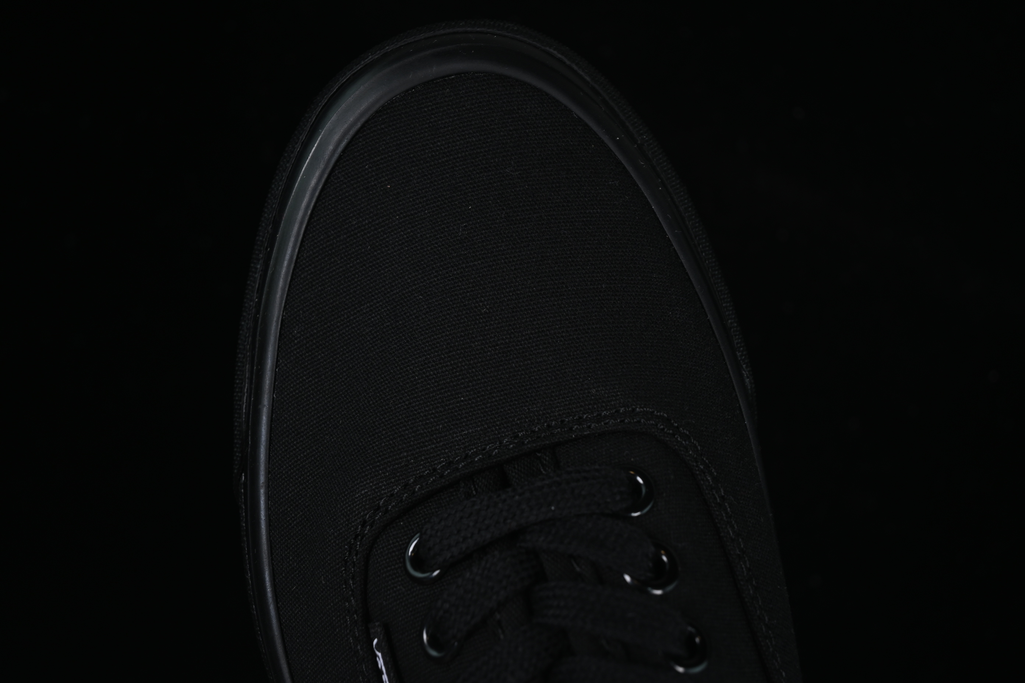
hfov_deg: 27.0
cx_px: 512
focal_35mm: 75
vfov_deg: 18.2
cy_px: 342
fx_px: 2135
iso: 160
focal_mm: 50
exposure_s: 1/40
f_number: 6.3
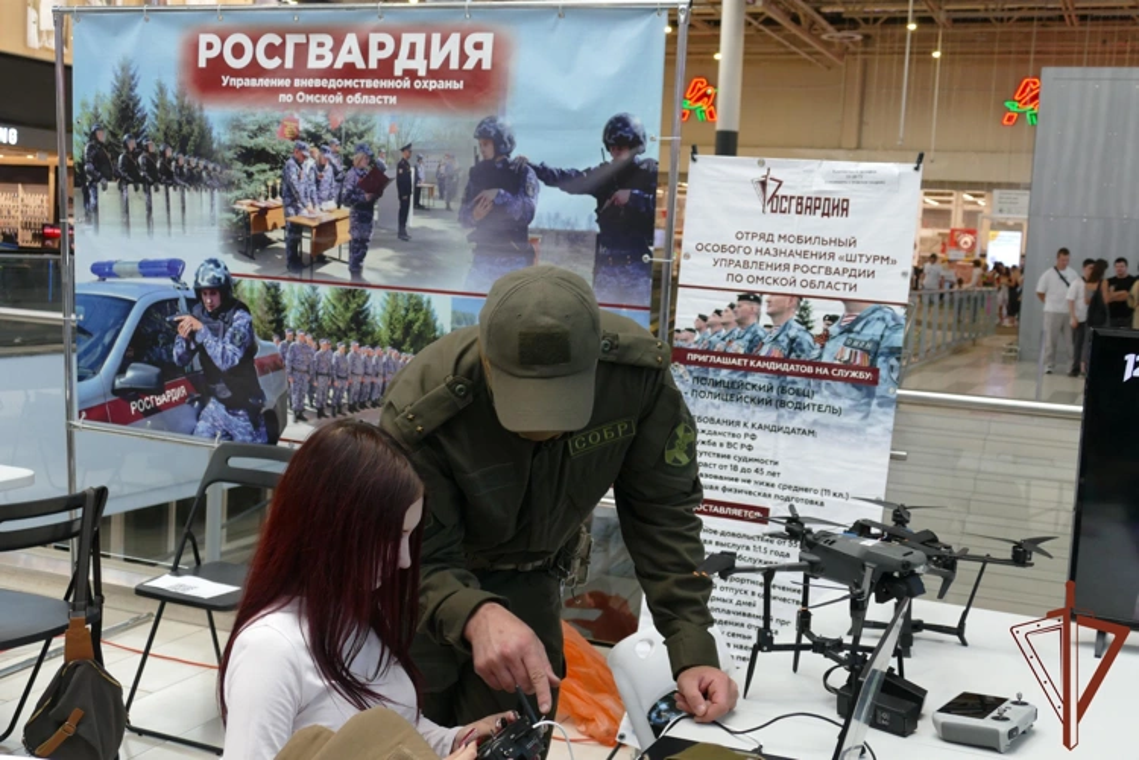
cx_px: 570
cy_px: 380
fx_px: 1329
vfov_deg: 31.9
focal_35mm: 42
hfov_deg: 46.4
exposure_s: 1/80
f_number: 3.2
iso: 320
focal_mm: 15.26
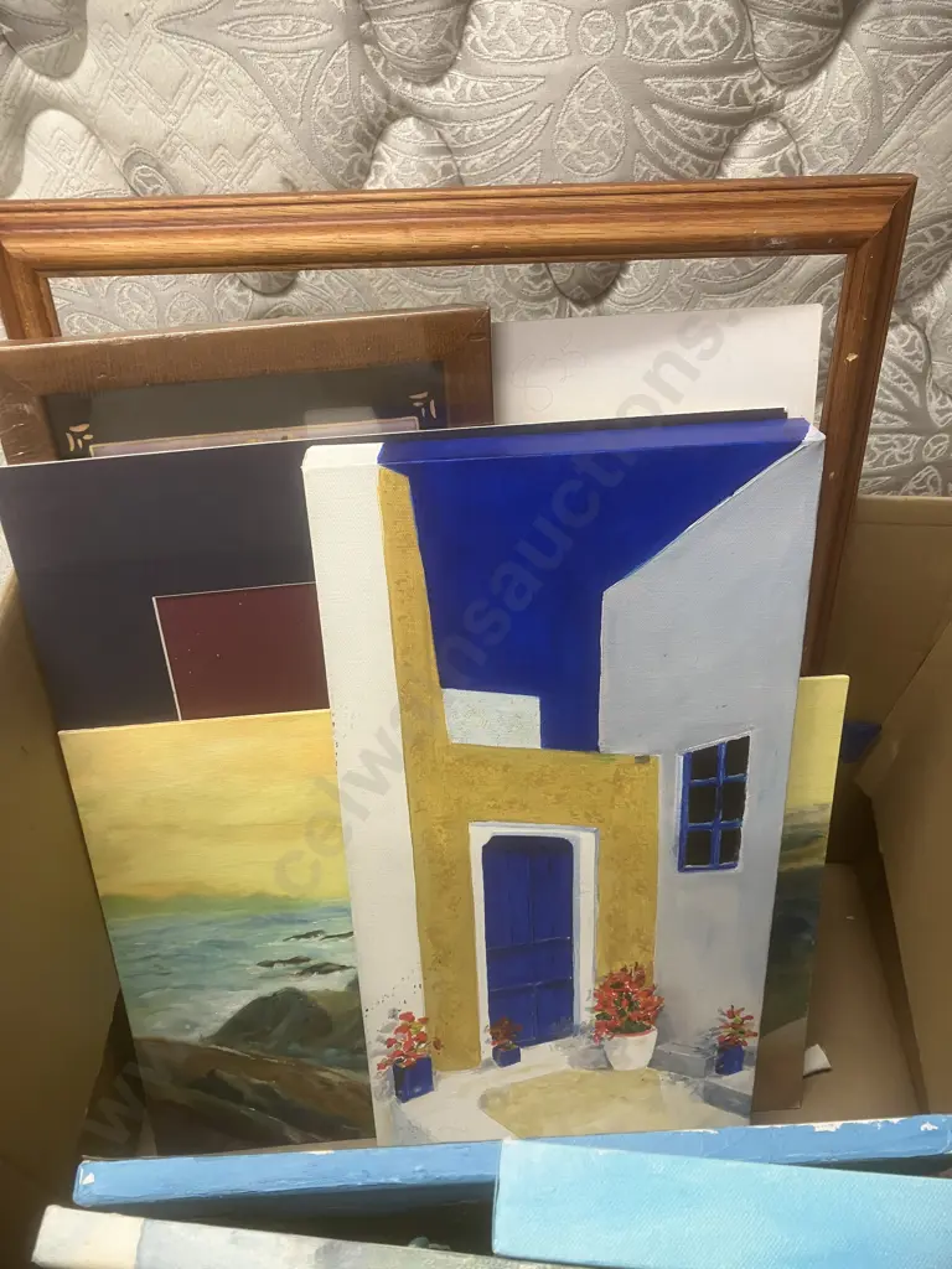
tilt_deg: -46.8
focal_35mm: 28
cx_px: 476
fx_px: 1027
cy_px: 634
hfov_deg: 49.7
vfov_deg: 63.4
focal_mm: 3.99
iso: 64
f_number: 1.8
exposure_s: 1/50
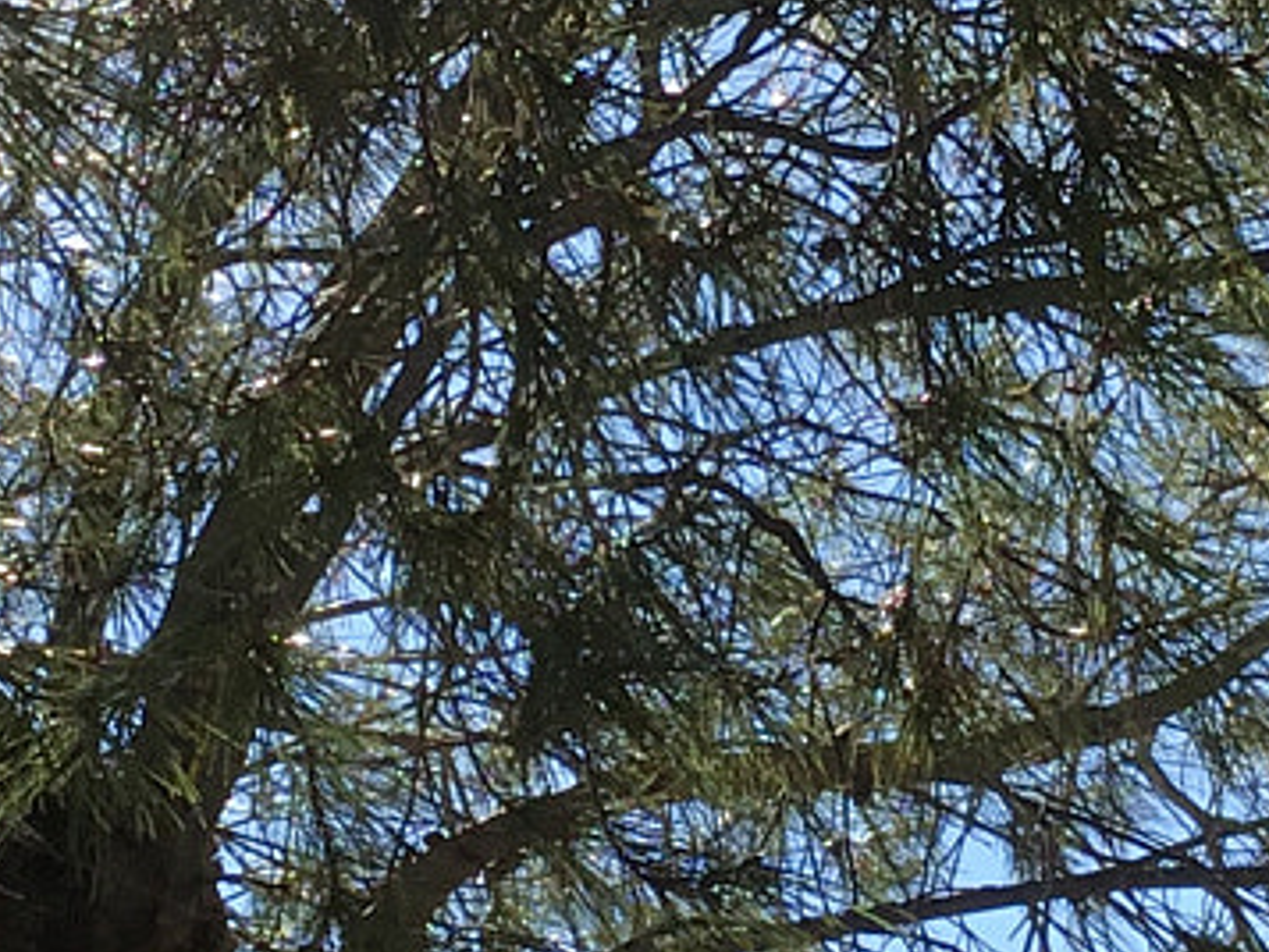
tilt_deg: +23.4
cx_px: 661
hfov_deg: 14.2
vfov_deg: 10.7
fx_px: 5097
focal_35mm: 139
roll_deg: +23.9
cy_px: 412
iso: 25
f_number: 2.4
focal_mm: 3.3
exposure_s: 1/1045
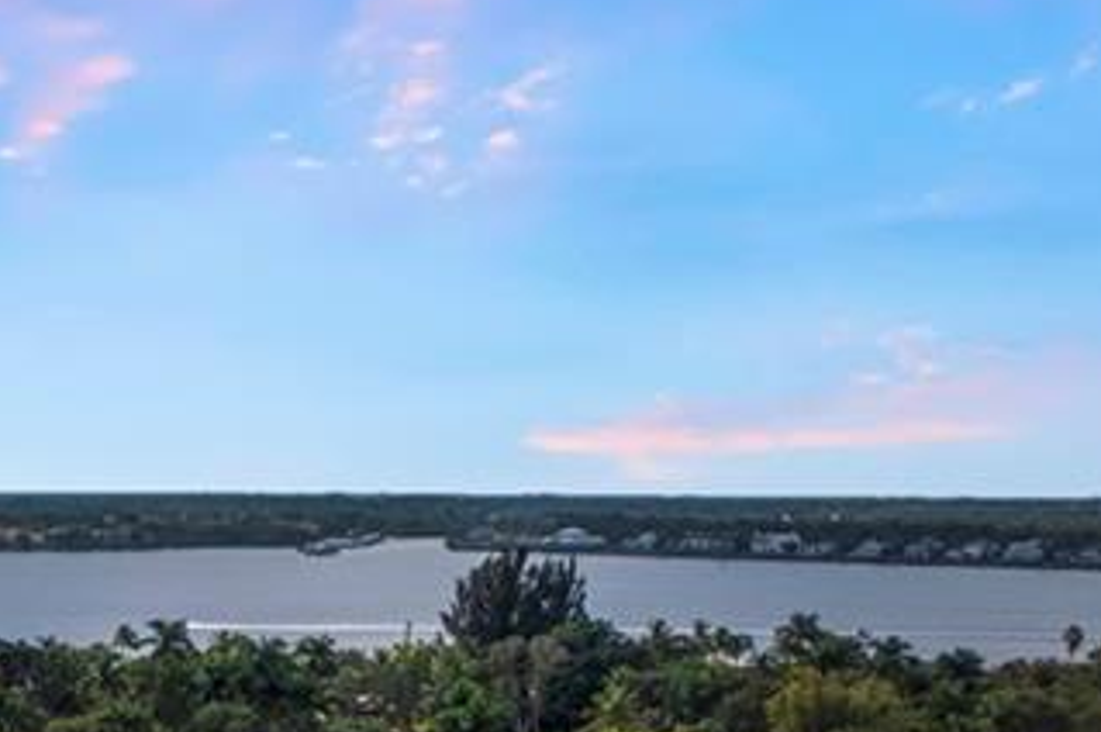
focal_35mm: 90
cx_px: -393
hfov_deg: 20.4
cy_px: 1010
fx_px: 2750
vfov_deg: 14.4
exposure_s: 1/50
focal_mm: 10.26
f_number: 2.8
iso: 100
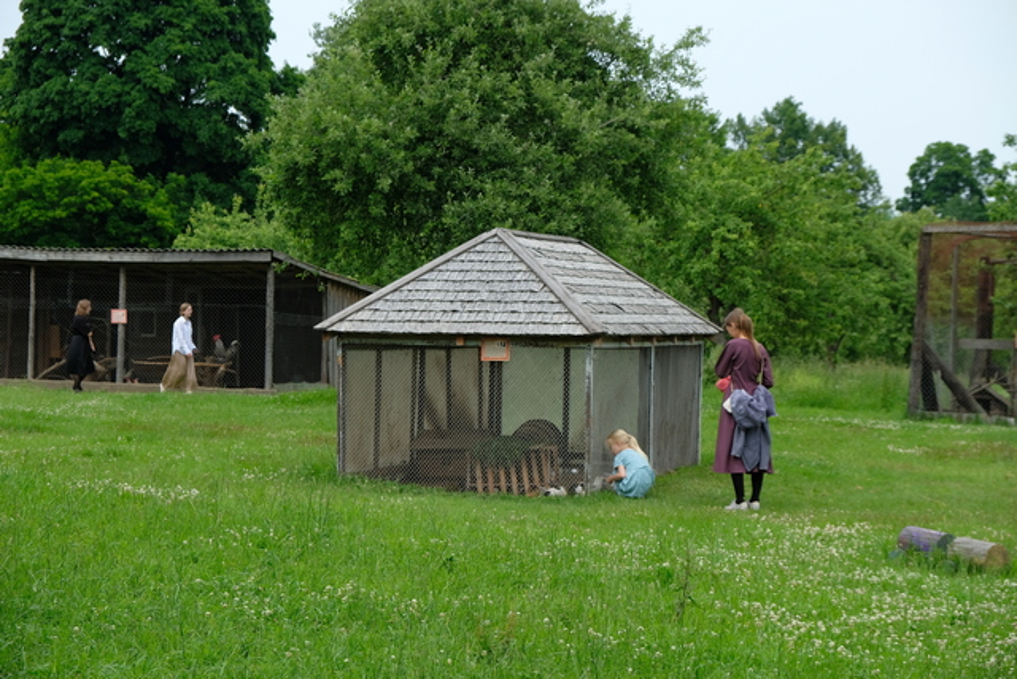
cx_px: 508
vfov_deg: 16.5
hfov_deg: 24.5
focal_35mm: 83
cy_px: 340
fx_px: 2345
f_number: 5.6
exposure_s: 1/400
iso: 200
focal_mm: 55
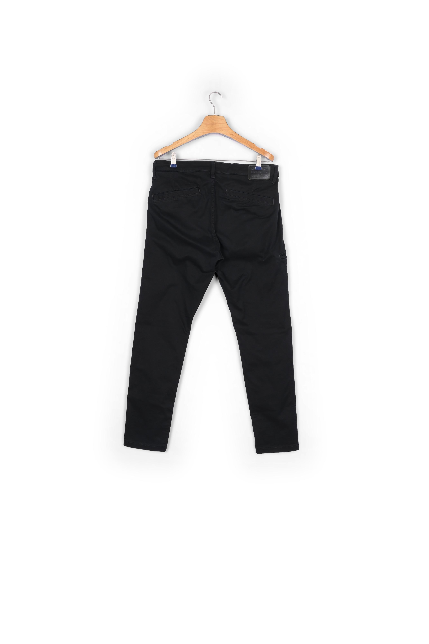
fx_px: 679
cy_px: 322
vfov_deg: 50.7
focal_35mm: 38
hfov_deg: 35.0
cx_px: 214
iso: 100
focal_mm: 38
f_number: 11
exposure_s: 1/125
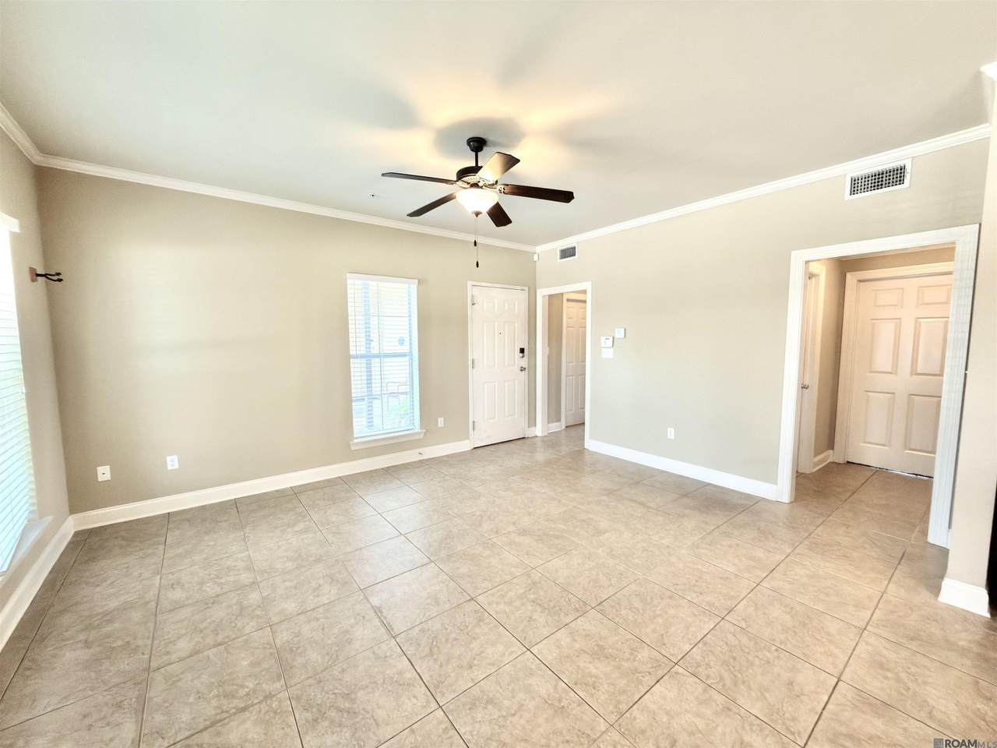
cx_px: 498
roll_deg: +0.1
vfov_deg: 85.7
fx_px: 403
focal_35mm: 14
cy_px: 374
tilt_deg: -5.3
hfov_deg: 102.1
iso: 100
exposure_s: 1/30
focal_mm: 2.22
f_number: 2.2
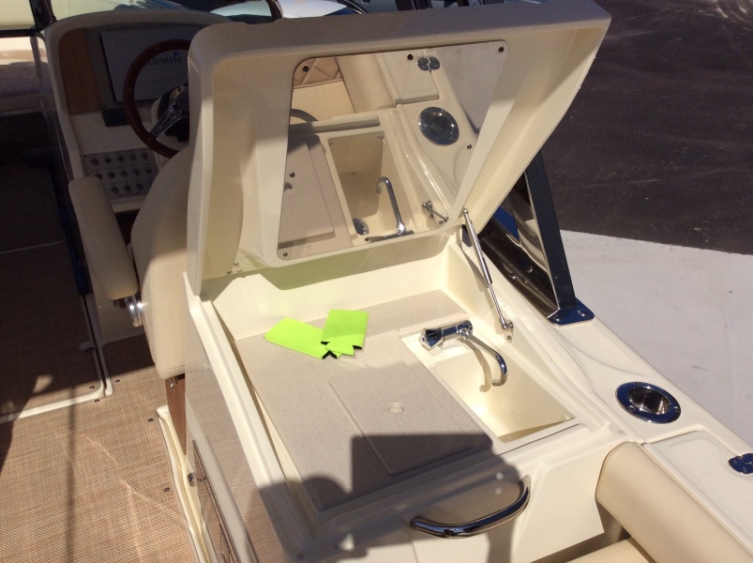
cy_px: 282
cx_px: 376
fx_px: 695
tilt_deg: -31.1
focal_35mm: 32
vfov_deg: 44.1
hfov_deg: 56.9
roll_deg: +1.0
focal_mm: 3.3
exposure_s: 1/5208
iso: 32
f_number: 2.4
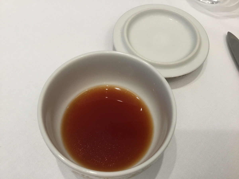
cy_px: 90
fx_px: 214
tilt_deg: -60.2
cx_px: 120
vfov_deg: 45.4
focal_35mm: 31
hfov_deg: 58.4
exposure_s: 1/30
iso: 50
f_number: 2.4
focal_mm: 3.3
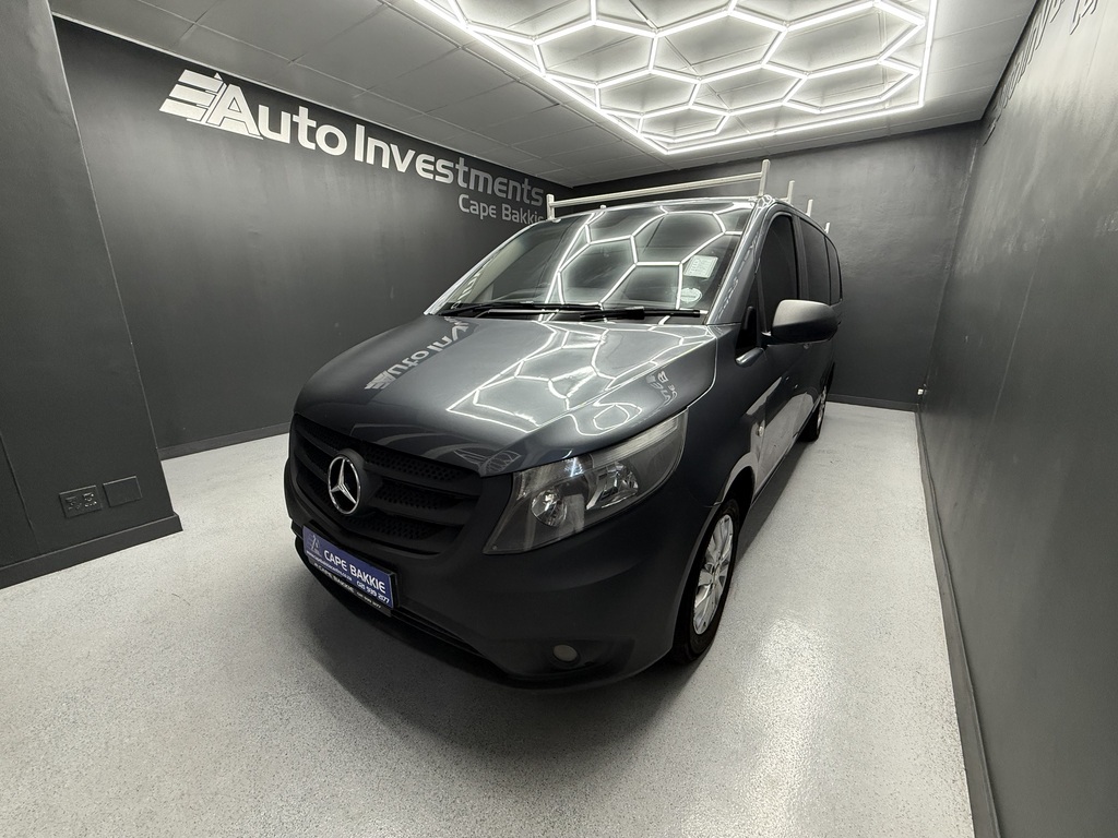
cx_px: 559
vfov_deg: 85.7
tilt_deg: -15.0
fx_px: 452
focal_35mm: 14
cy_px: 419
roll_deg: +0.0
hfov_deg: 102.1
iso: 250
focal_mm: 2.22
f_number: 2.2
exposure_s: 1/100
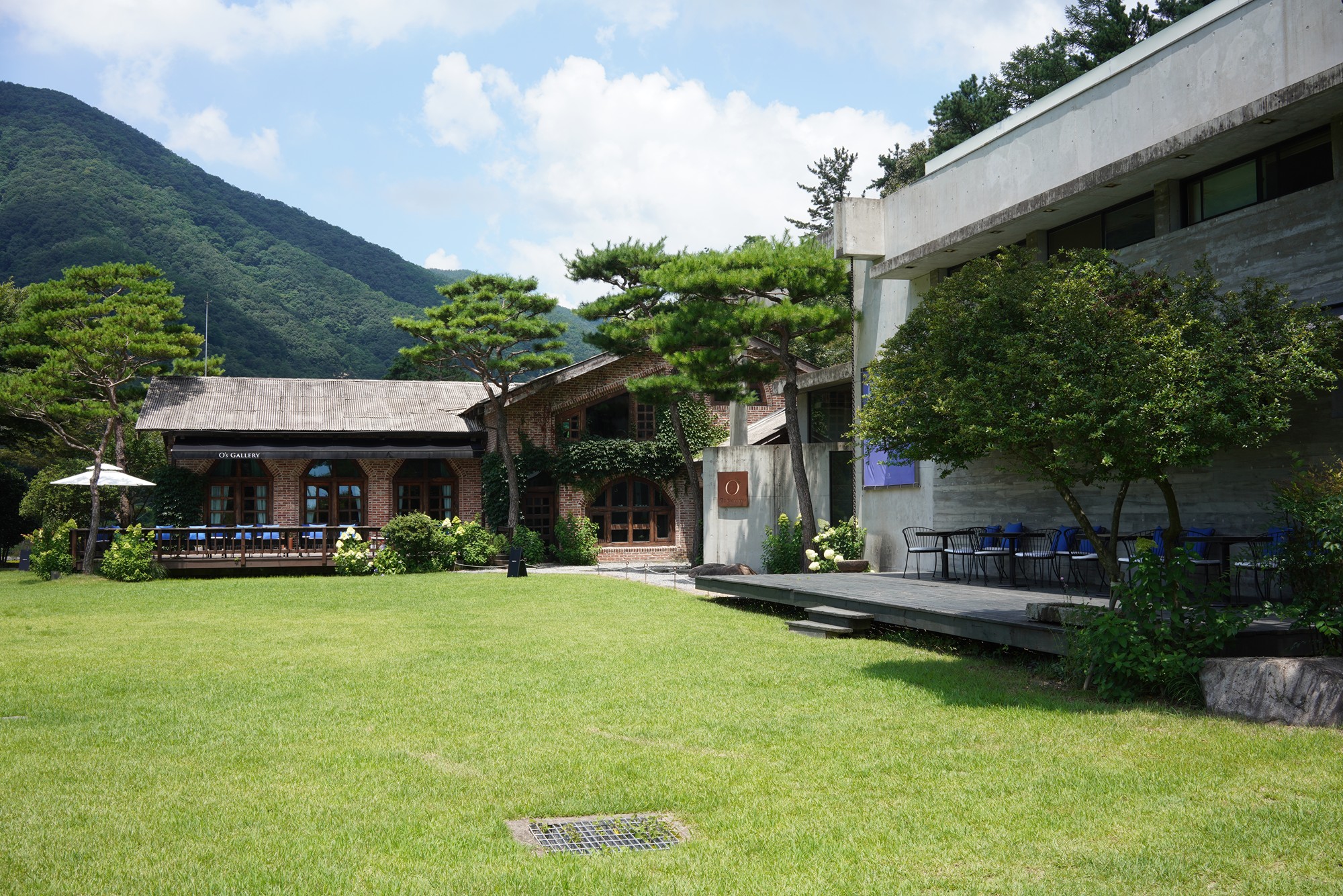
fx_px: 1306
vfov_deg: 37.9
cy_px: 448
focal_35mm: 35
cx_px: 672
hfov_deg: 54.4
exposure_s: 1/100
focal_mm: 35
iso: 200
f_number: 14
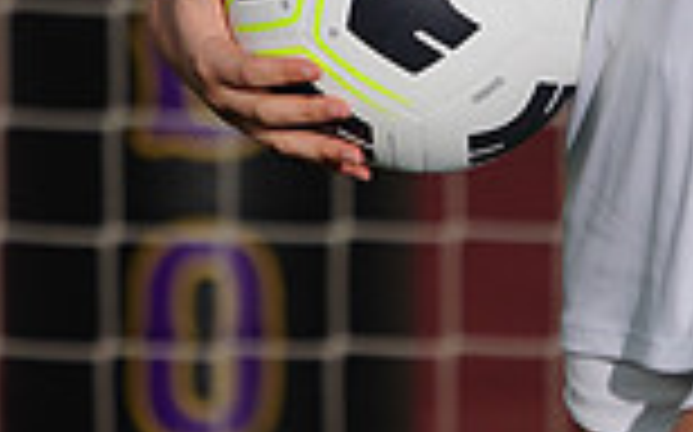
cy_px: -310
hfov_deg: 1.7
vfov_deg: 1.0
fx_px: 23874
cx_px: 772
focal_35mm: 1265
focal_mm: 330
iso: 320
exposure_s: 1/200
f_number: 5.6
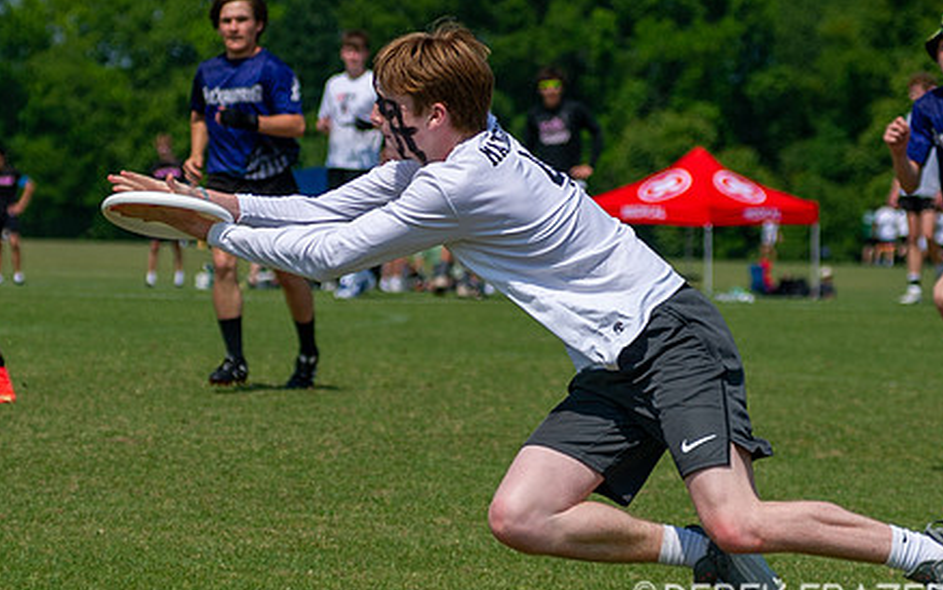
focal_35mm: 266
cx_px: 342
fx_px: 6838
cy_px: 274
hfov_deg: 7.9
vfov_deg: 4.9
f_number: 4
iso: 200
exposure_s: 1/3200
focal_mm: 100
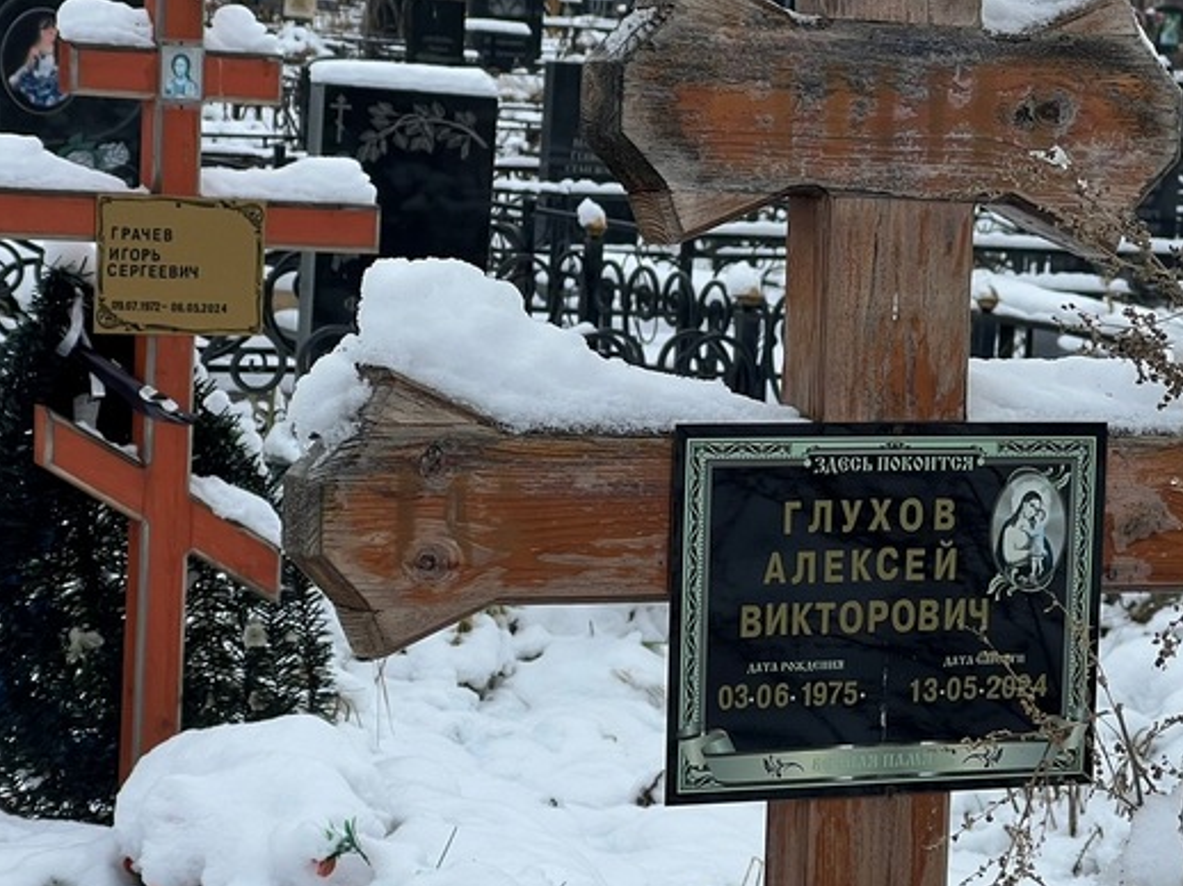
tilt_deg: -7.8
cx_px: 863
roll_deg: -3.6
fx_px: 4065
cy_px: 603
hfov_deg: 16.5
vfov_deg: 12.4
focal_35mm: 119
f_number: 2.8
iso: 32
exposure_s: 1/99
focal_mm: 9
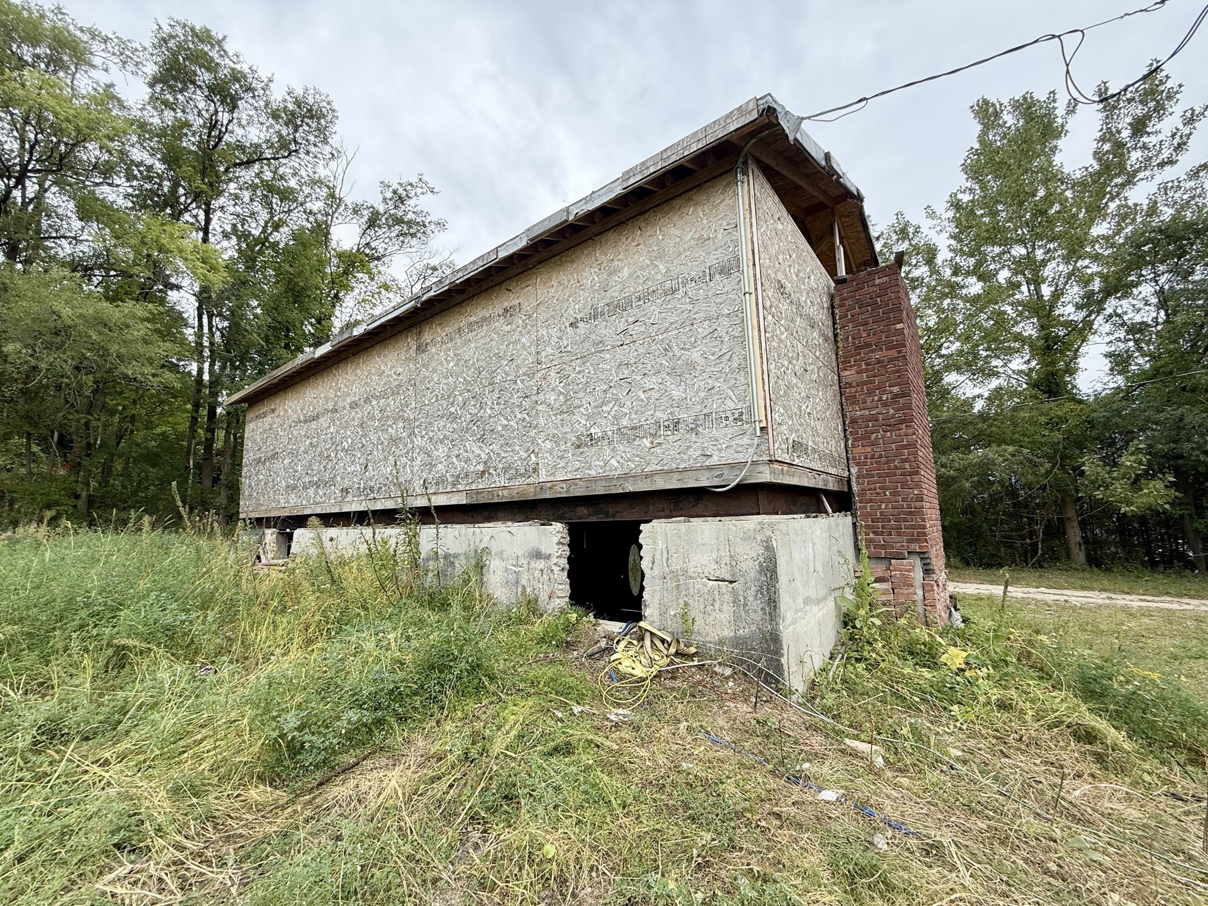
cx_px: 604
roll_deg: +1.5
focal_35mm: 14
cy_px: 453
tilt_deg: +7.6
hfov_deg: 102.1
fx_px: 489
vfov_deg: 85.7
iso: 50
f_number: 2.2
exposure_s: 1/439
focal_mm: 2.22
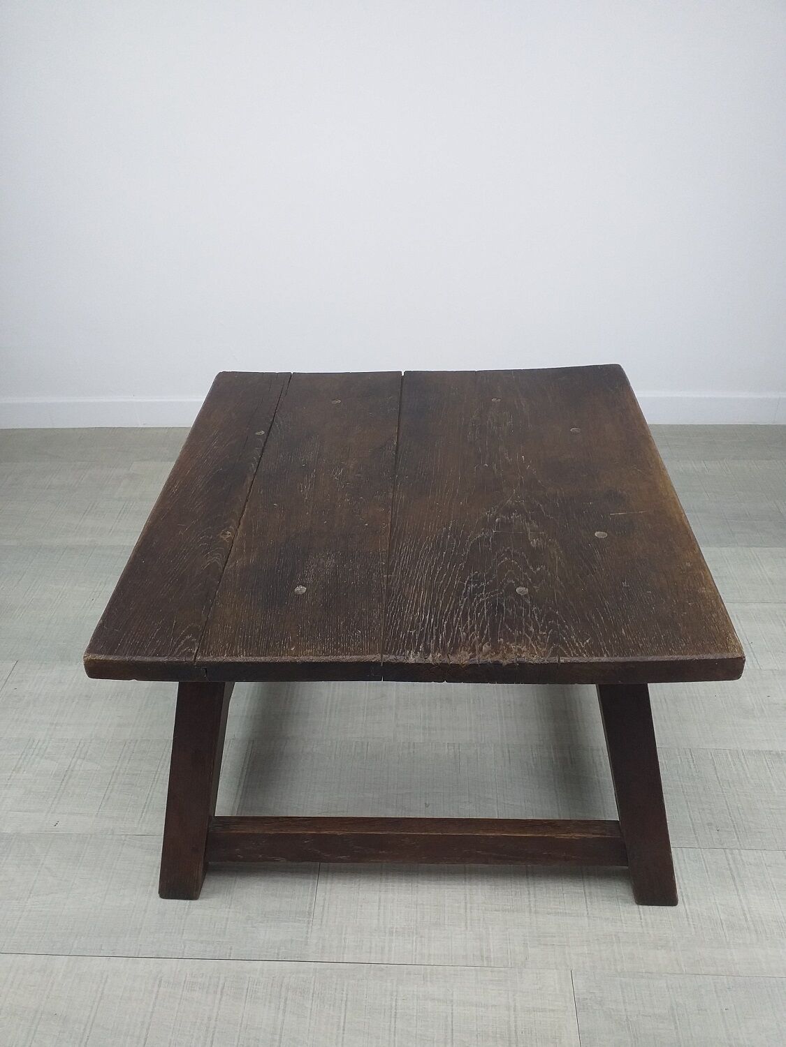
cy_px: 524
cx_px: 393
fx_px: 787
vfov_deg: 67.3
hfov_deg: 53.1
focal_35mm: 26
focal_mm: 3.6
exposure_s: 1/100
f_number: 1.9
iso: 80
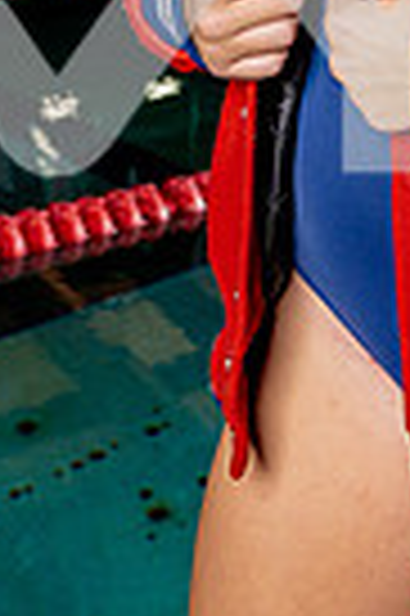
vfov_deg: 16.4
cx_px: 505
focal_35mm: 115
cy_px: -279
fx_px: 1969
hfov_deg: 11.6
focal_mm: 35
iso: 200
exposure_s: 1/250
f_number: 7.1
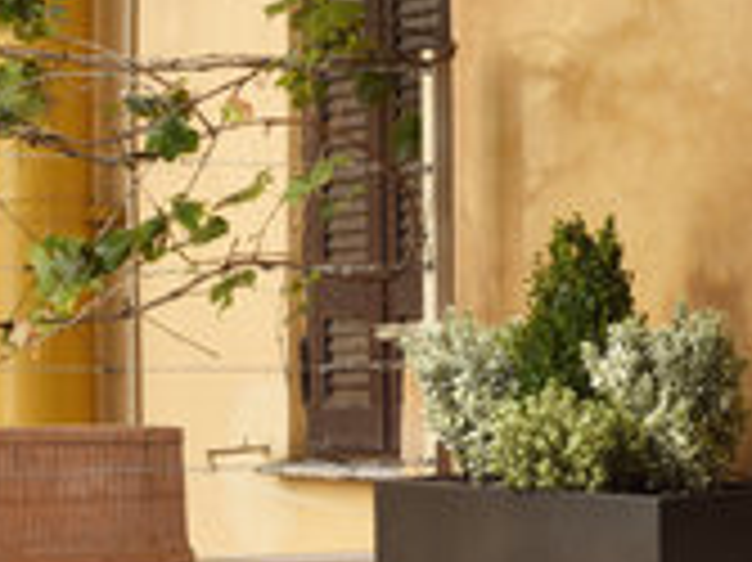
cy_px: 409
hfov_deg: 14.3
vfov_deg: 10.7
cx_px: 405
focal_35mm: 138
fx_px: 2996
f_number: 13
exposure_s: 1/200
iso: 125
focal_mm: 50
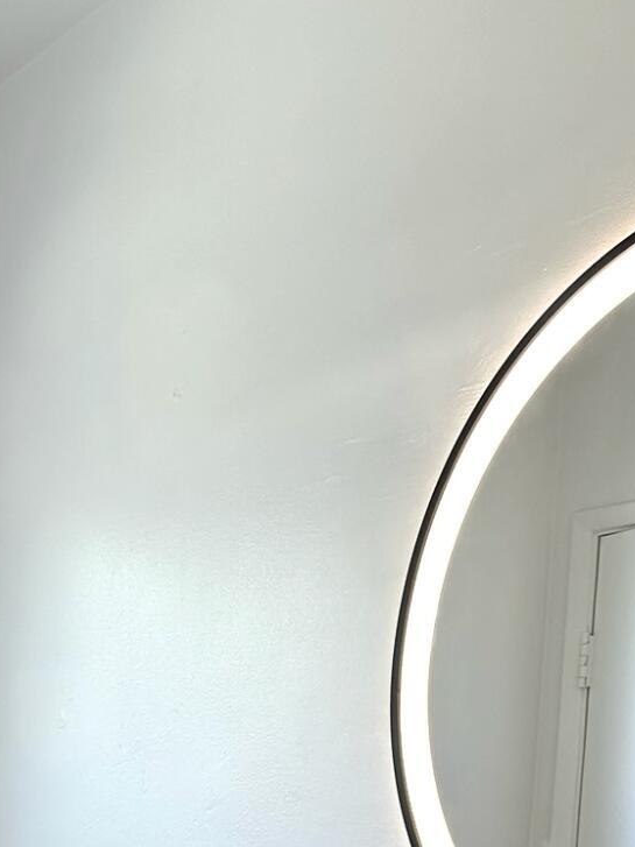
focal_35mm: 66
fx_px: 1615
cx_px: -52
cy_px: 1024
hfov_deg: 21.2
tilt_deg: -6.1
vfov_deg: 26.1
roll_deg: -1.4
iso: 100
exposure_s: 1/135
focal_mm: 6.86
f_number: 1.78
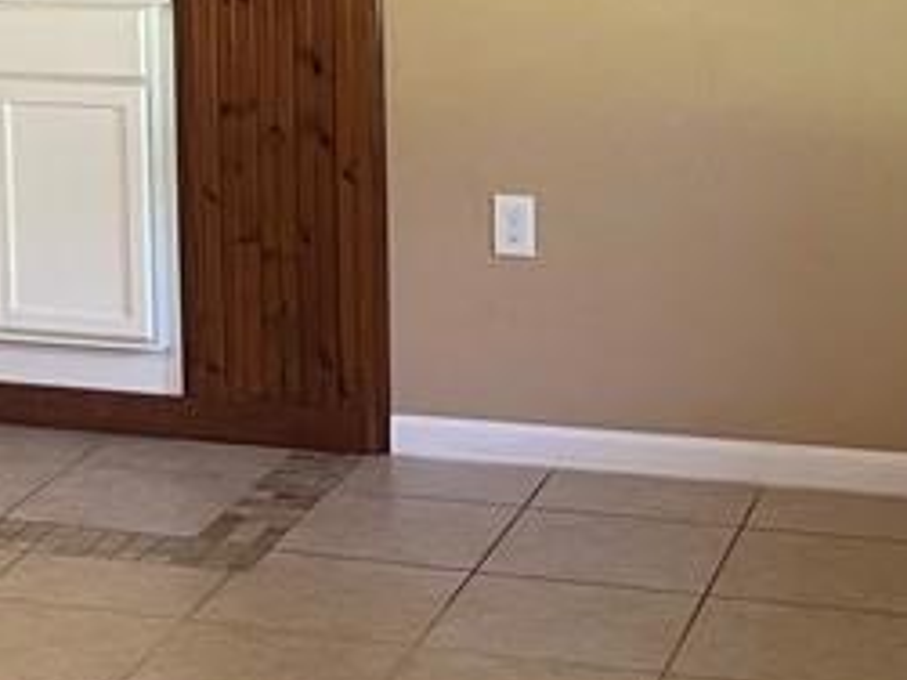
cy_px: -18
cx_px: -33
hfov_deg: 18.0
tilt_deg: -6.2
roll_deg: +2.4
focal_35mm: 106
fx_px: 2776
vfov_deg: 13.7
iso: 320
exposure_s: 1/60
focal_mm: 5.1
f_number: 1.6
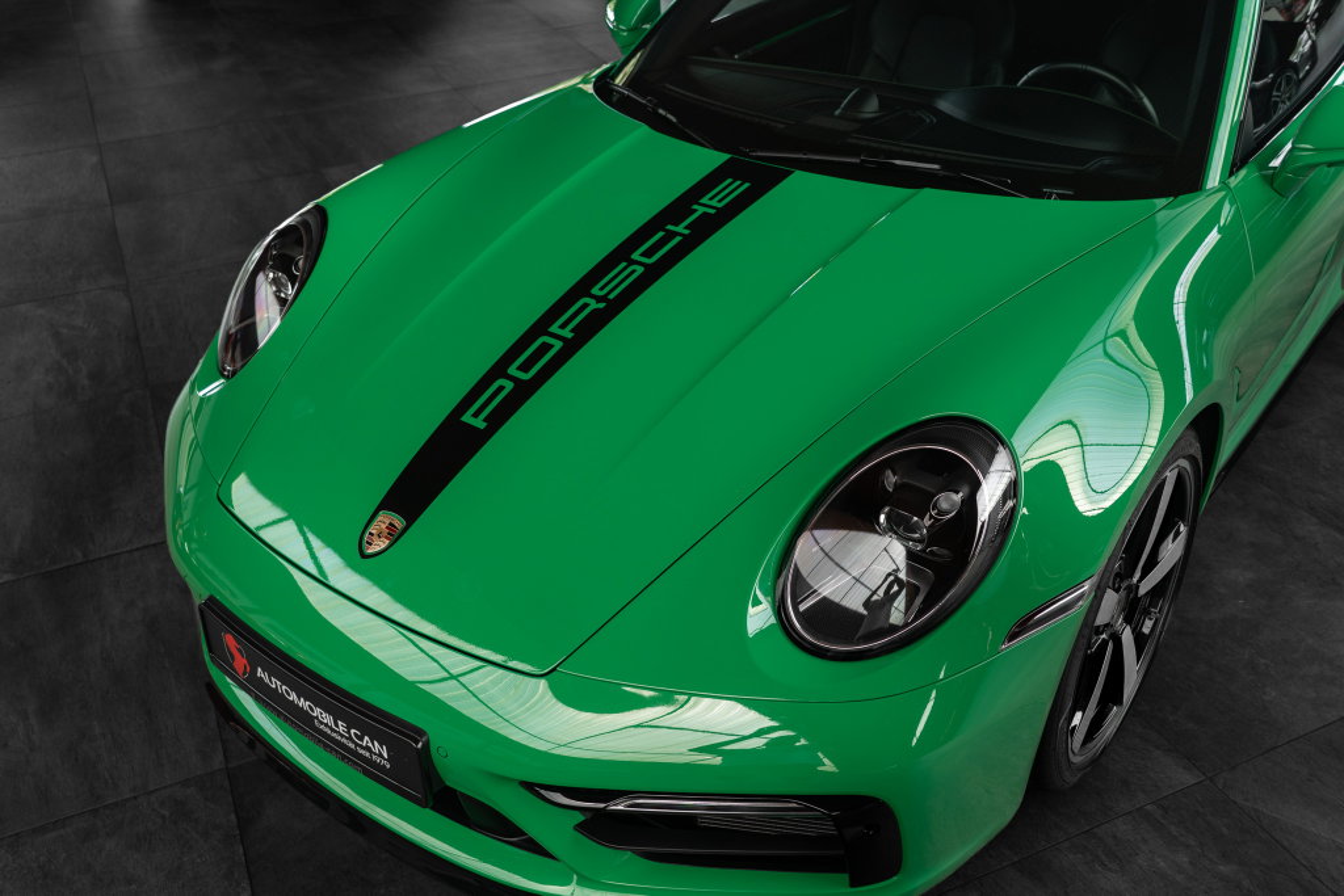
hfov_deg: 55.8
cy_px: 448
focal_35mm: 34
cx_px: 672
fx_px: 1269
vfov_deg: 38.9
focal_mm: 34
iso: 320
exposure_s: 1/40
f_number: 4.5
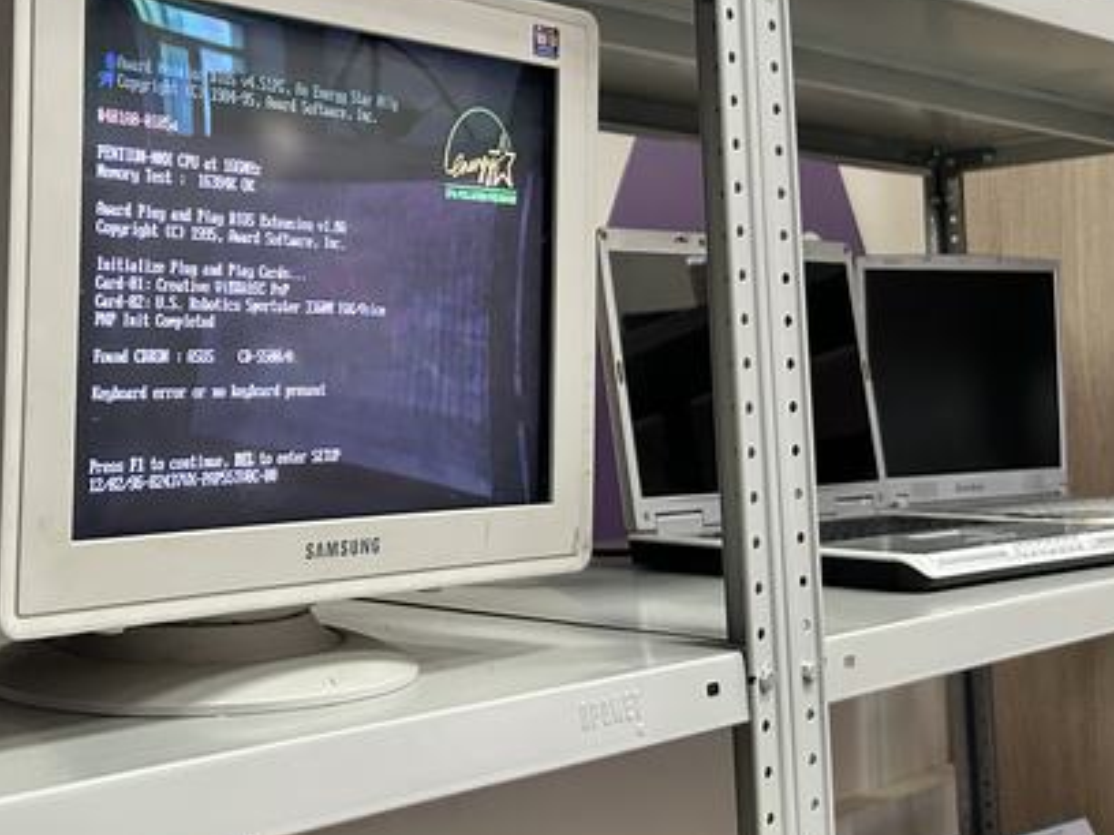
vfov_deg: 28.4
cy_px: 297
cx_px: 232
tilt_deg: +4.3
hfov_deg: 36.3
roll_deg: +1.6
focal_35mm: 51
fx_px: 1641
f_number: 1.5
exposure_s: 1/50
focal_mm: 5.7
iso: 200
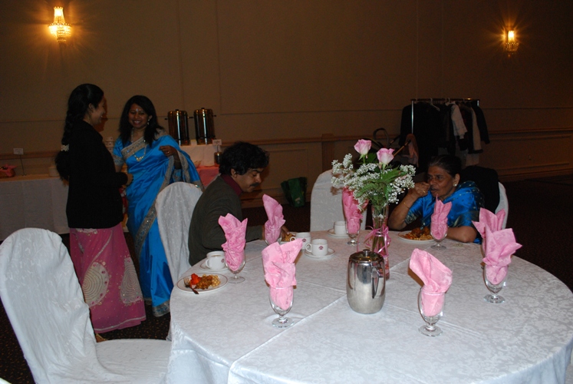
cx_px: 286
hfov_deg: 67.3
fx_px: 430
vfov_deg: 48.0
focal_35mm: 27
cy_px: 192
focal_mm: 18
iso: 800
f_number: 5
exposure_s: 1/60
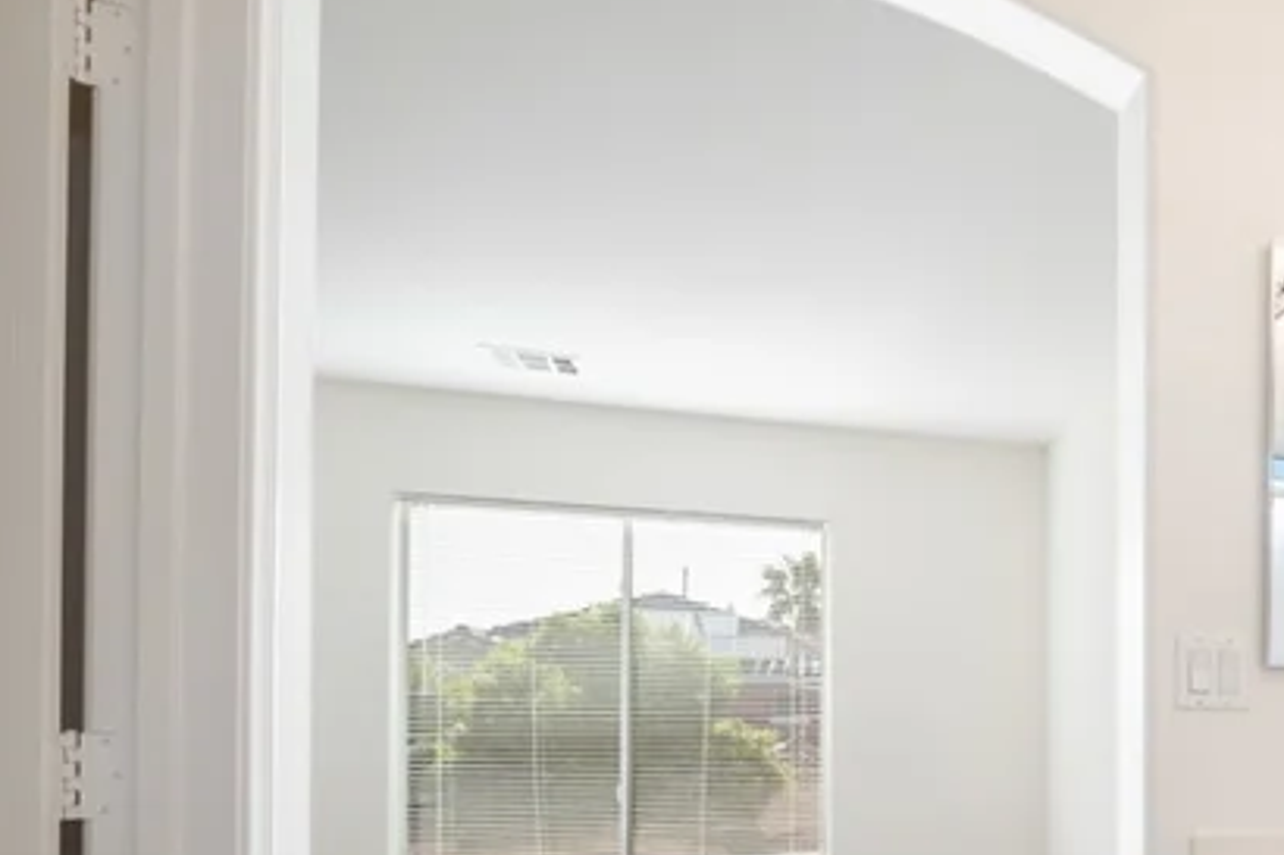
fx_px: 1248
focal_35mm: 35
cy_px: 794
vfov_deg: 35.3
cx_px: 1513
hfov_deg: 40.1
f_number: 9
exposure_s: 1/6
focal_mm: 14
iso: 100
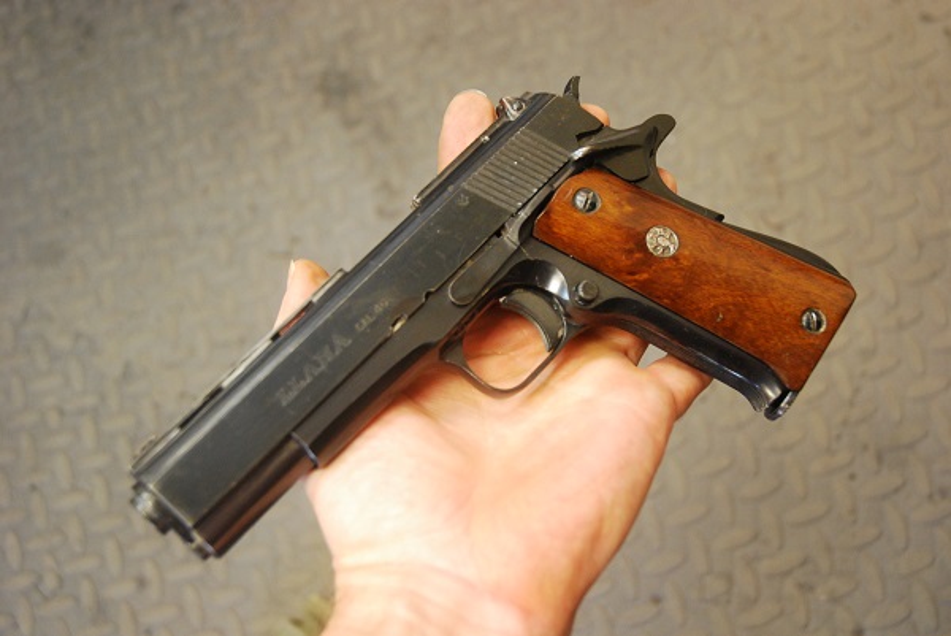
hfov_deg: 42.3
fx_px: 1229
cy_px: 318
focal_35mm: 46
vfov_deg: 29.0
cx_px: 476
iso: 900
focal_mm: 31
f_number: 4
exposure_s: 1/30
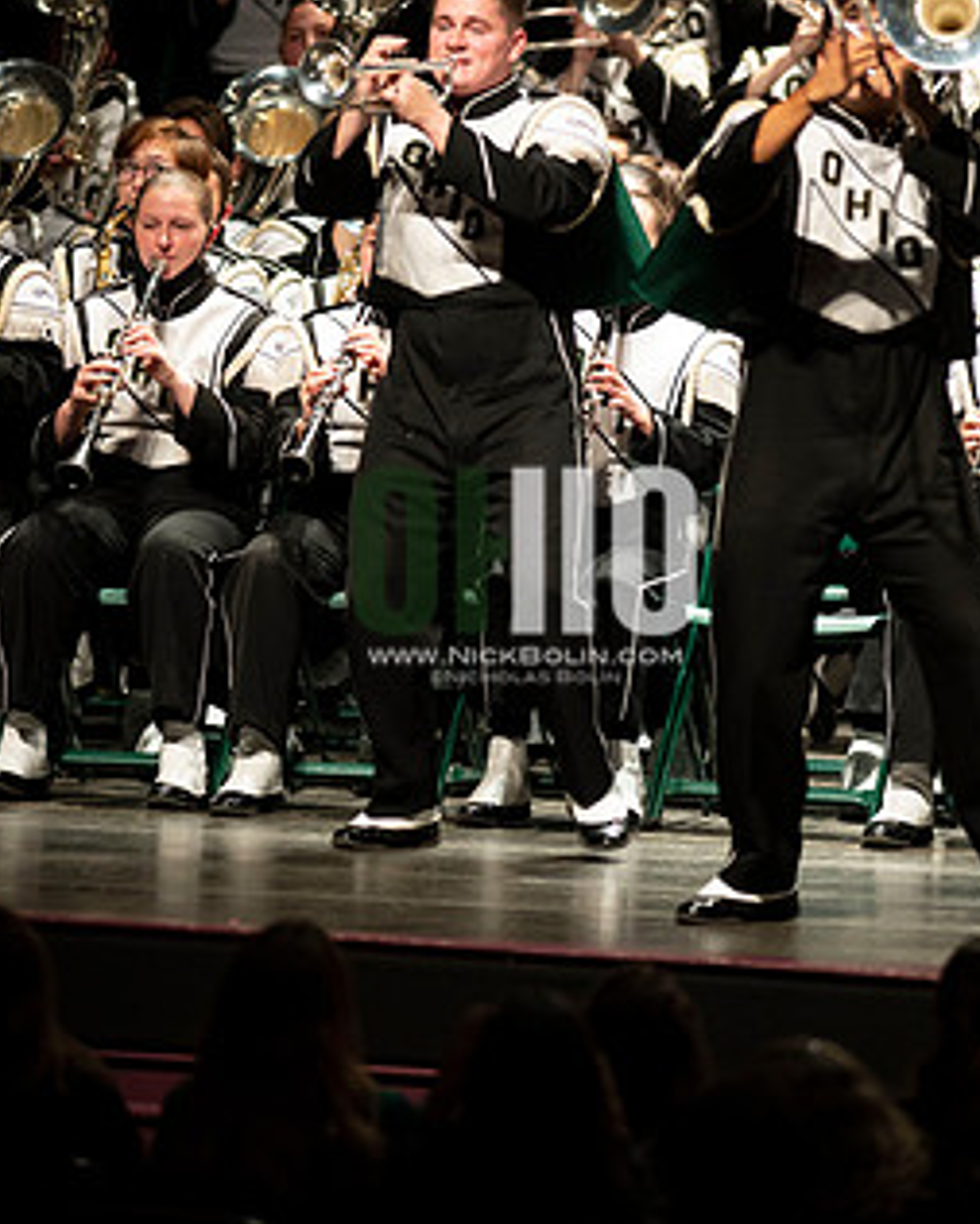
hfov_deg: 3.9
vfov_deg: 4.8
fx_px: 14531
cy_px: 573
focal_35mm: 401
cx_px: 525
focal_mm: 300
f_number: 2.8
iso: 3200
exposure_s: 1/500
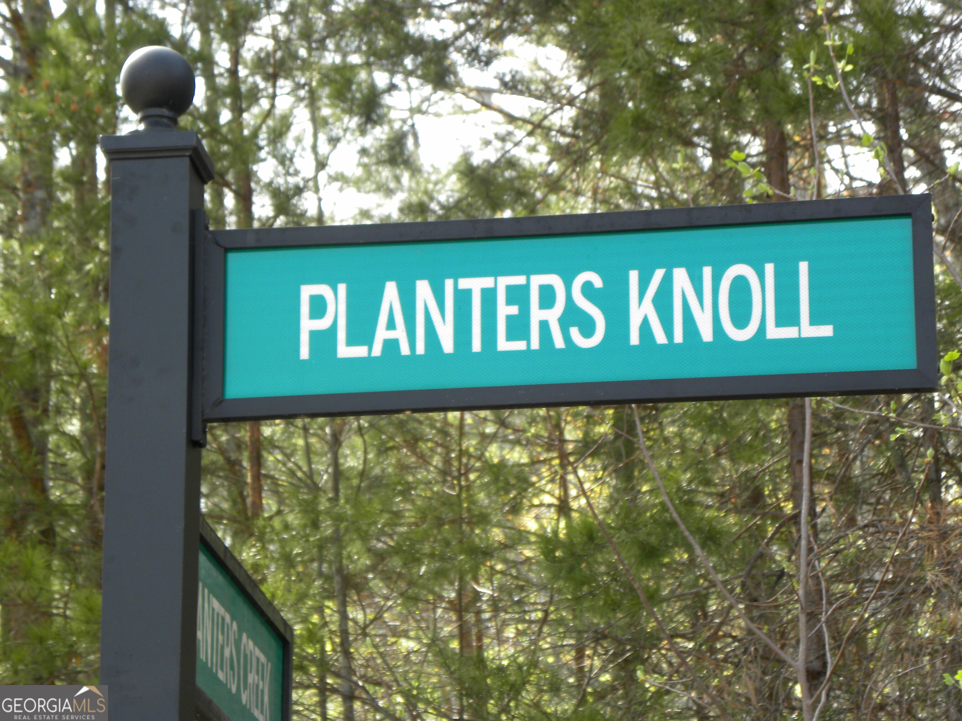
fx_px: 4002
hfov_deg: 13.7
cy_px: 360
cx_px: 481
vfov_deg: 10.3
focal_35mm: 144
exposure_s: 1/80.3
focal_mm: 25.7
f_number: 4.5
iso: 87
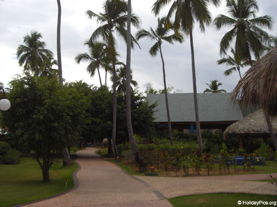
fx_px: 304
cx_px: 138
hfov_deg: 49.0
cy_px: 104
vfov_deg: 37.7
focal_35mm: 38
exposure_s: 1/640
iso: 64
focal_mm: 6.2
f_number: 2.7
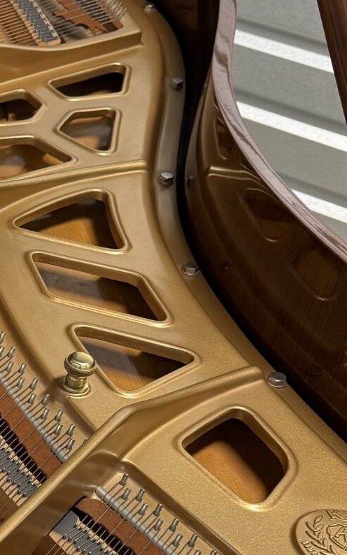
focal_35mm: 82
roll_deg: -0.9
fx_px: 1241
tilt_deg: -38.0
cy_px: 377
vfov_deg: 25.1
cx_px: -301
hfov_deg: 13.9
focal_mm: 6.76
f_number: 1.78
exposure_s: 1/60
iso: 125
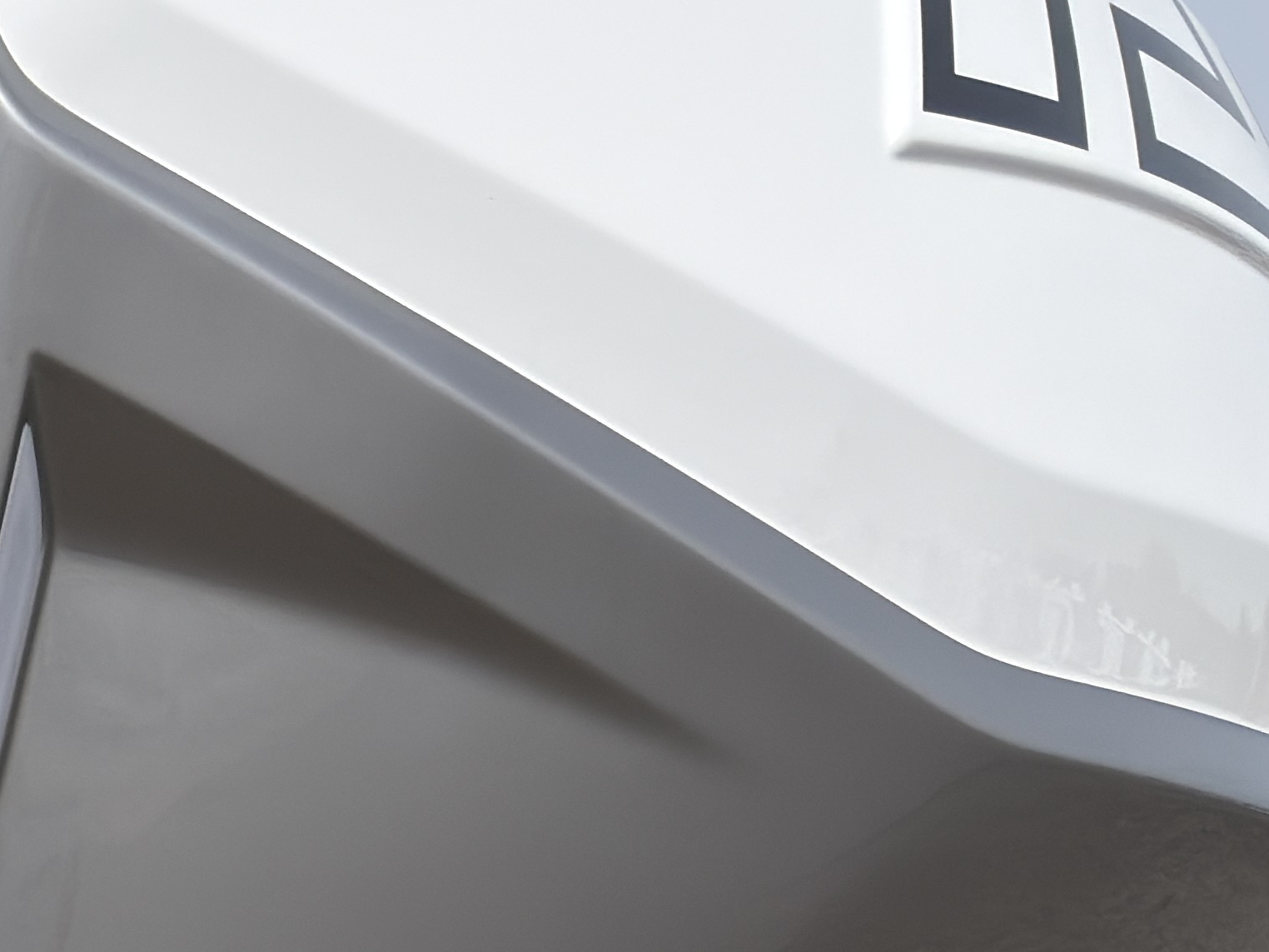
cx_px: -1650
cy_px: 1294
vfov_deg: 11.3
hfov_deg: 12.6
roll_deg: +0.1
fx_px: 4656
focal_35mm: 127
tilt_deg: +1.7
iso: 64
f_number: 1.78
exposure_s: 1/6897
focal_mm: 6.76
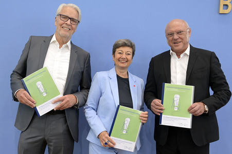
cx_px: 116
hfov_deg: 43.6
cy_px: 77
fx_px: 290
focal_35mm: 45
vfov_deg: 29.8
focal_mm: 45
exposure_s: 1/320
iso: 3200
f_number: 5.6
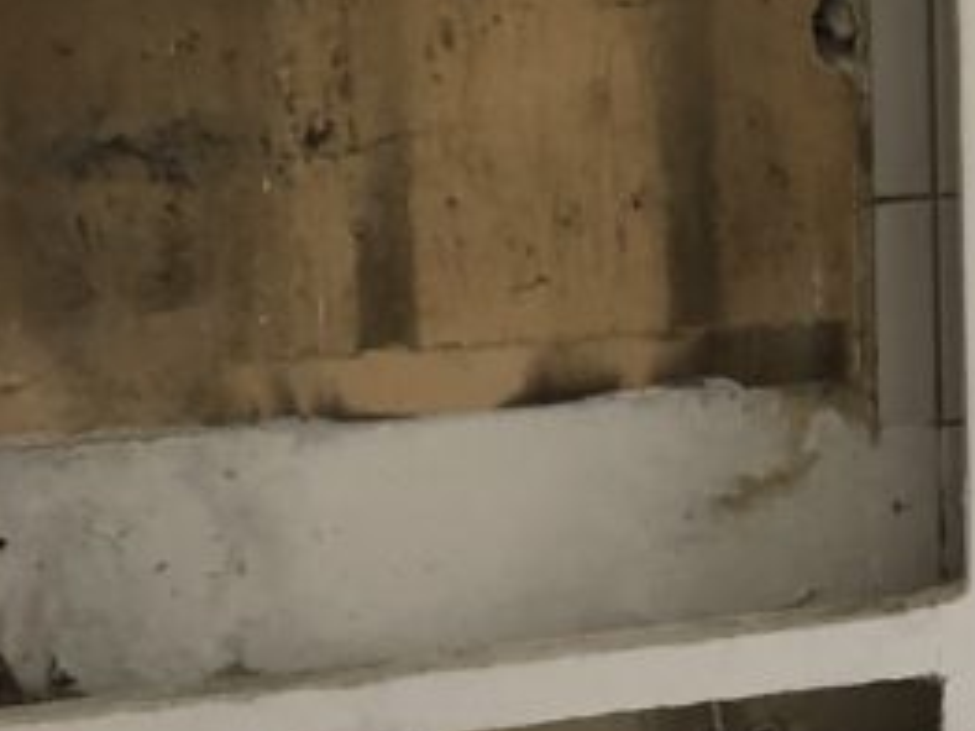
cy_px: 152
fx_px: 3238
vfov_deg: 12.8
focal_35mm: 115
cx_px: 1906
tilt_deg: -6.6
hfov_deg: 14.4
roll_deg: -0.7
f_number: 1.8
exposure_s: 1/30
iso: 32
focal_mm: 4
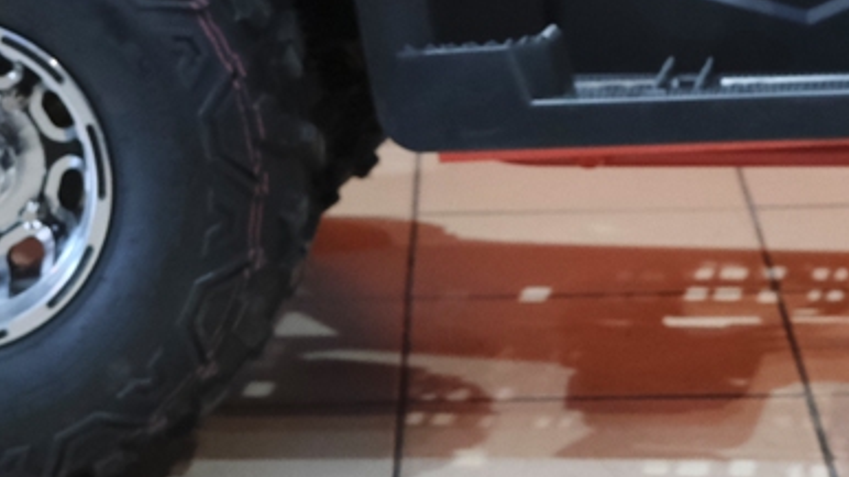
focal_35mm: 152
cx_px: 677
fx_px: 3421
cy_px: -467
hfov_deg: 14.1
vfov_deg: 7.7
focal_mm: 23.5
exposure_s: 1/200
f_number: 4
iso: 3200
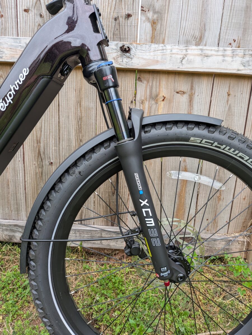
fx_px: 233
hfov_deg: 56.8
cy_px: 168
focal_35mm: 24
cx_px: 126
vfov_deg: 71.6
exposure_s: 1/206
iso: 27
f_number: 1.7
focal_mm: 4.53
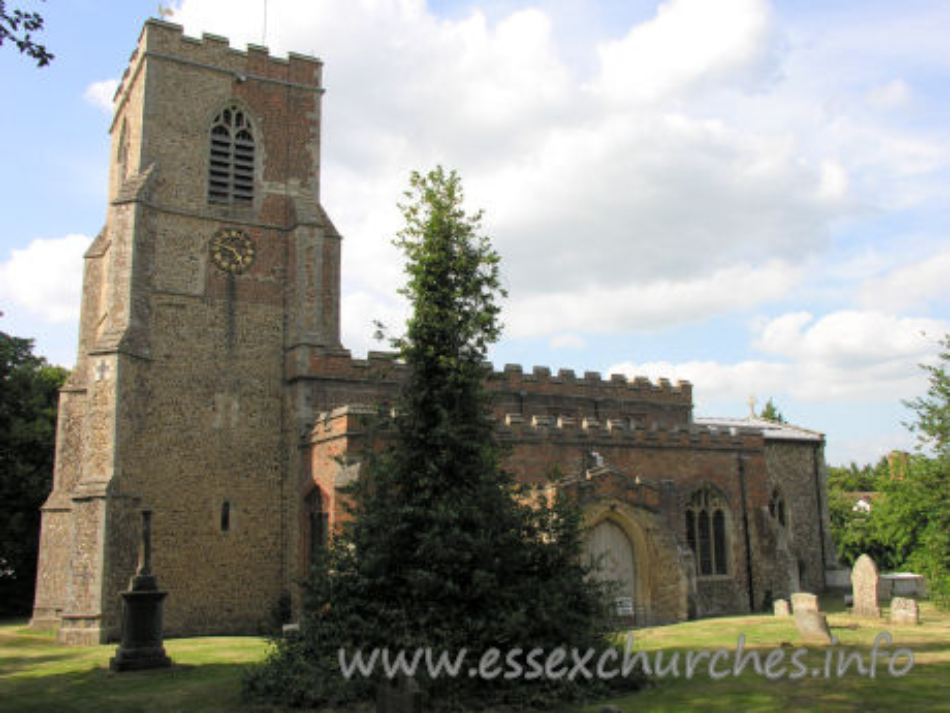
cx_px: 475
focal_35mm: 35
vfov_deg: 40.7
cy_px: 356
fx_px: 961
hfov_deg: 52.6
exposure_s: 1/160
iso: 50
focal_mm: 8.9
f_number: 5.6
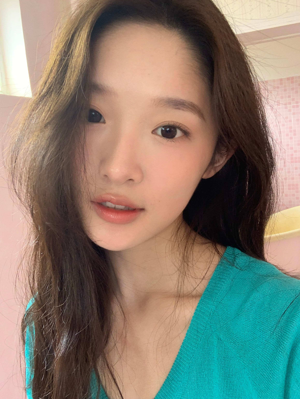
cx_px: 150
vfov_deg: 56.8
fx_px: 370
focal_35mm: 32
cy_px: 200
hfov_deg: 44.2
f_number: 2.2
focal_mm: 2.87
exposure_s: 1/60
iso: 200
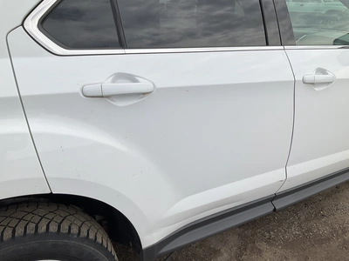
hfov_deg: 61.7
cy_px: 130
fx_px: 292
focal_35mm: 29
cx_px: 174
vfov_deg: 48.2
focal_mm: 3
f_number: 1.8
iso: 25
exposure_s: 1/2538
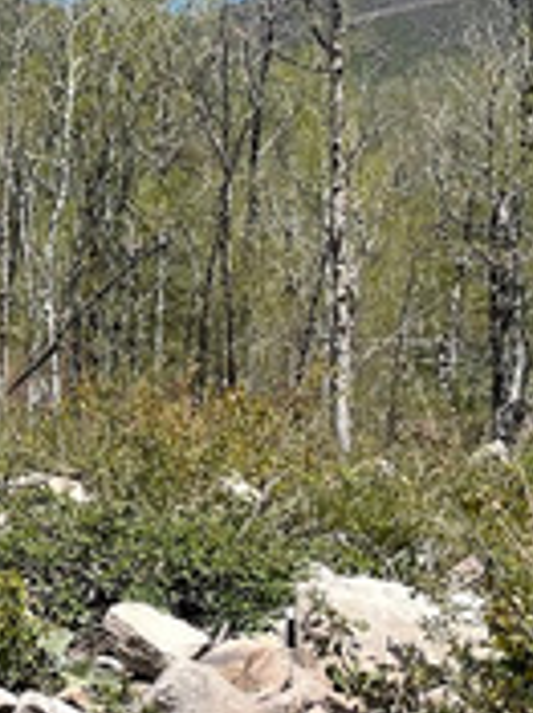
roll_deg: -0.9
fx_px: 1953
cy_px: 224
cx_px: -342
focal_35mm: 95
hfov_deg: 14.2
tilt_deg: -0.3
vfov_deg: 20.6
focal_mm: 4.2
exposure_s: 1/3610
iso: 32
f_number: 1.6
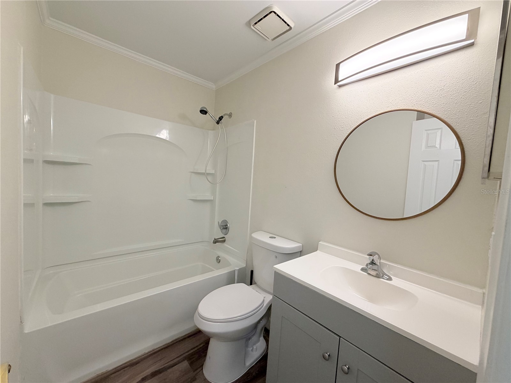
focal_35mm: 14
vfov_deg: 85.7
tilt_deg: -3.5
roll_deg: -3.7
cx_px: 256
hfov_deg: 102.1
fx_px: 207
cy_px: 192
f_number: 2.2
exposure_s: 1/120
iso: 200
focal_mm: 2.22
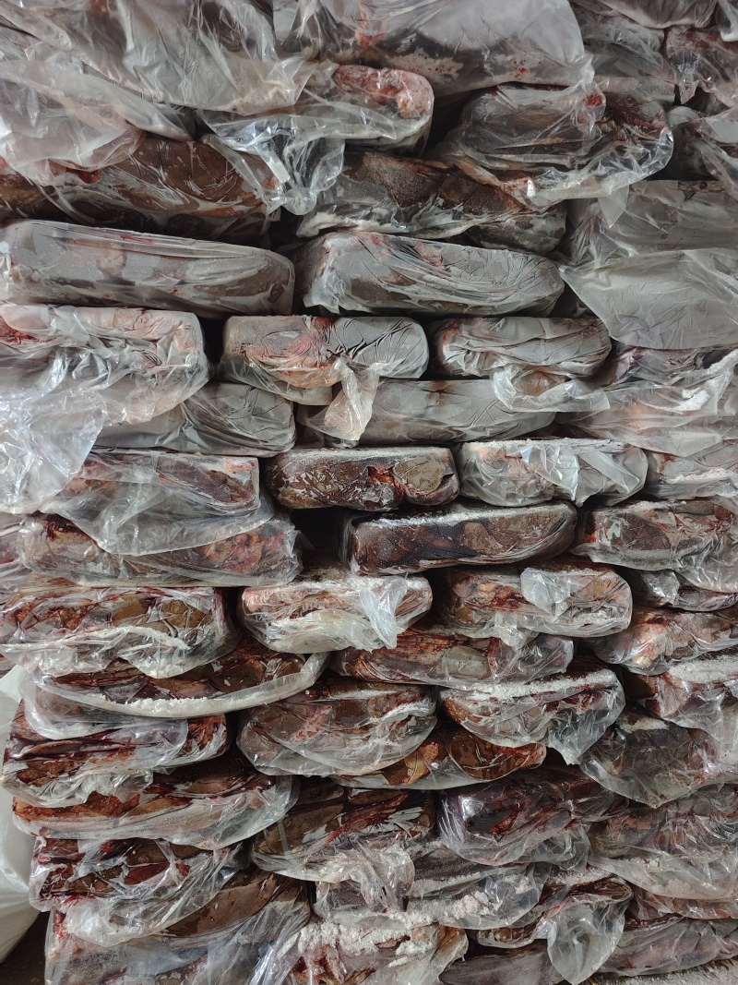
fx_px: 654
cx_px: 369
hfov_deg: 58.9
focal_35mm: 23
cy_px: 492
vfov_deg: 73.9
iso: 1795
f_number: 1.57
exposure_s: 1/33.3
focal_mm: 6.51
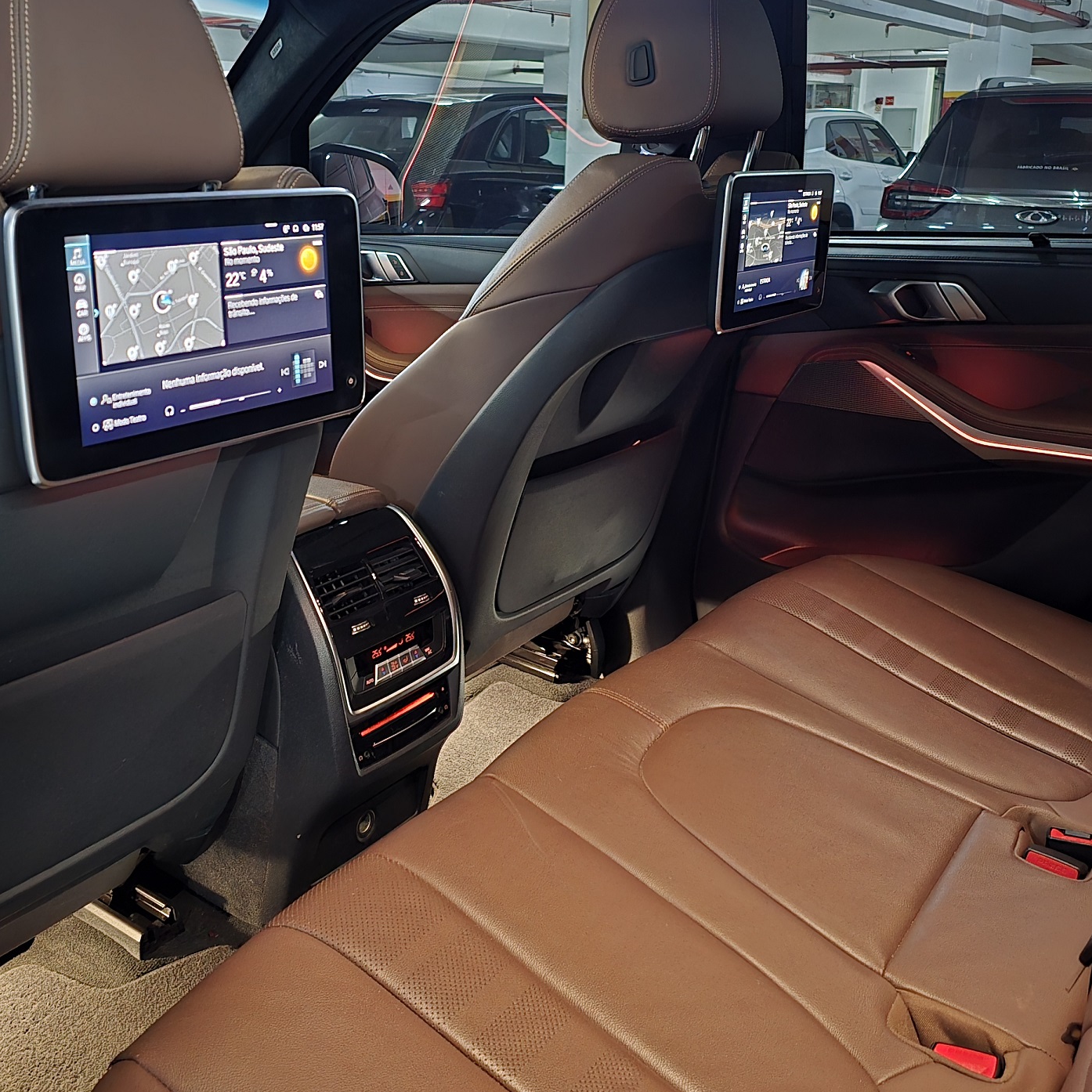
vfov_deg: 46.9
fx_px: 1249
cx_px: 488
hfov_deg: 47.1
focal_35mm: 35
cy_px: 429
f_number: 1.7
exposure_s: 1/15
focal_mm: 6.3
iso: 2000
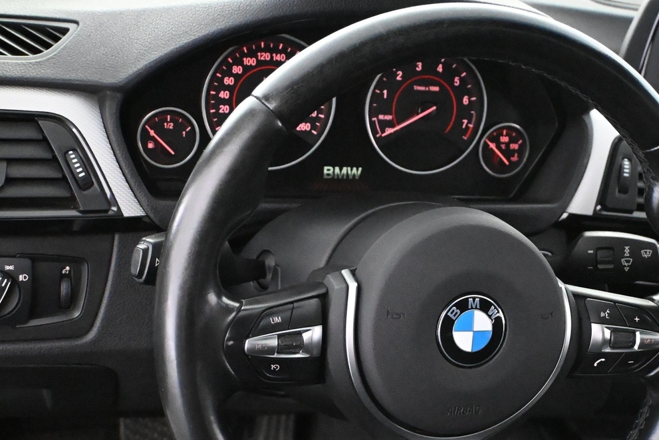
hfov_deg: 29.7
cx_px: 423
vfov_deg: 20.1
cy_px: 284
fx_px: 1234
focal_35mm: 67
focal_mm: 27.5
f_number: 4.5
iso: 12800
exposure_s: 1/60
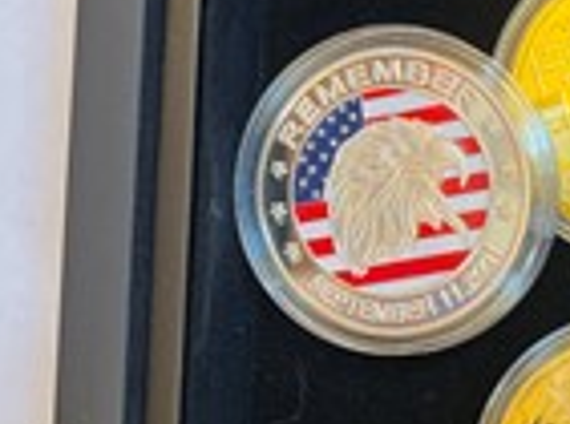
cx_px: 574
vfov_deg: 19.7
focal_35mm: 74
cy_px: 283
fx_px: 1215
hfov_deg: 25.1
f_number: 1.6
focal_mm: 5.1
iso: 125
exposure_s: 1/50
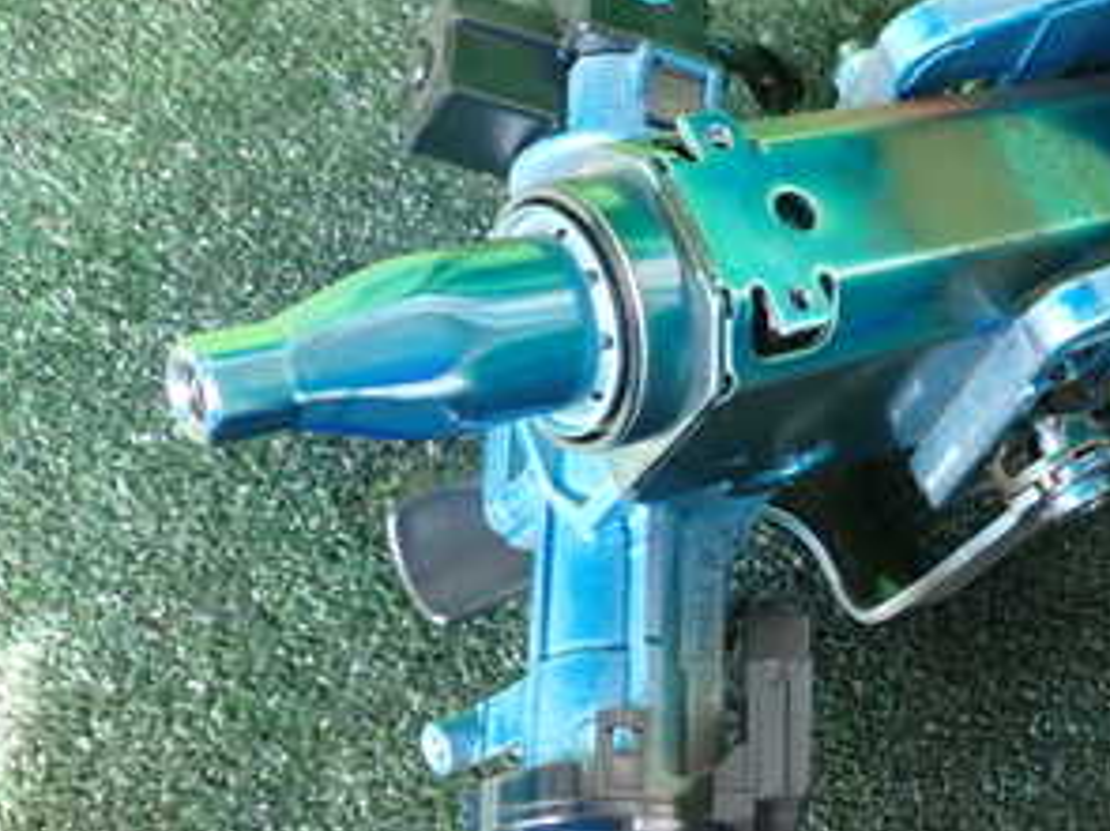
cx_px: 1080
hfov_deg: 29.8
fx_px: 1955
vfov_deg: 24.0
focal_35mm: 61
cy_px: 384
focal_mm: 5.4
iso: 200
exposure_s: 1/50
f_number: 2.3
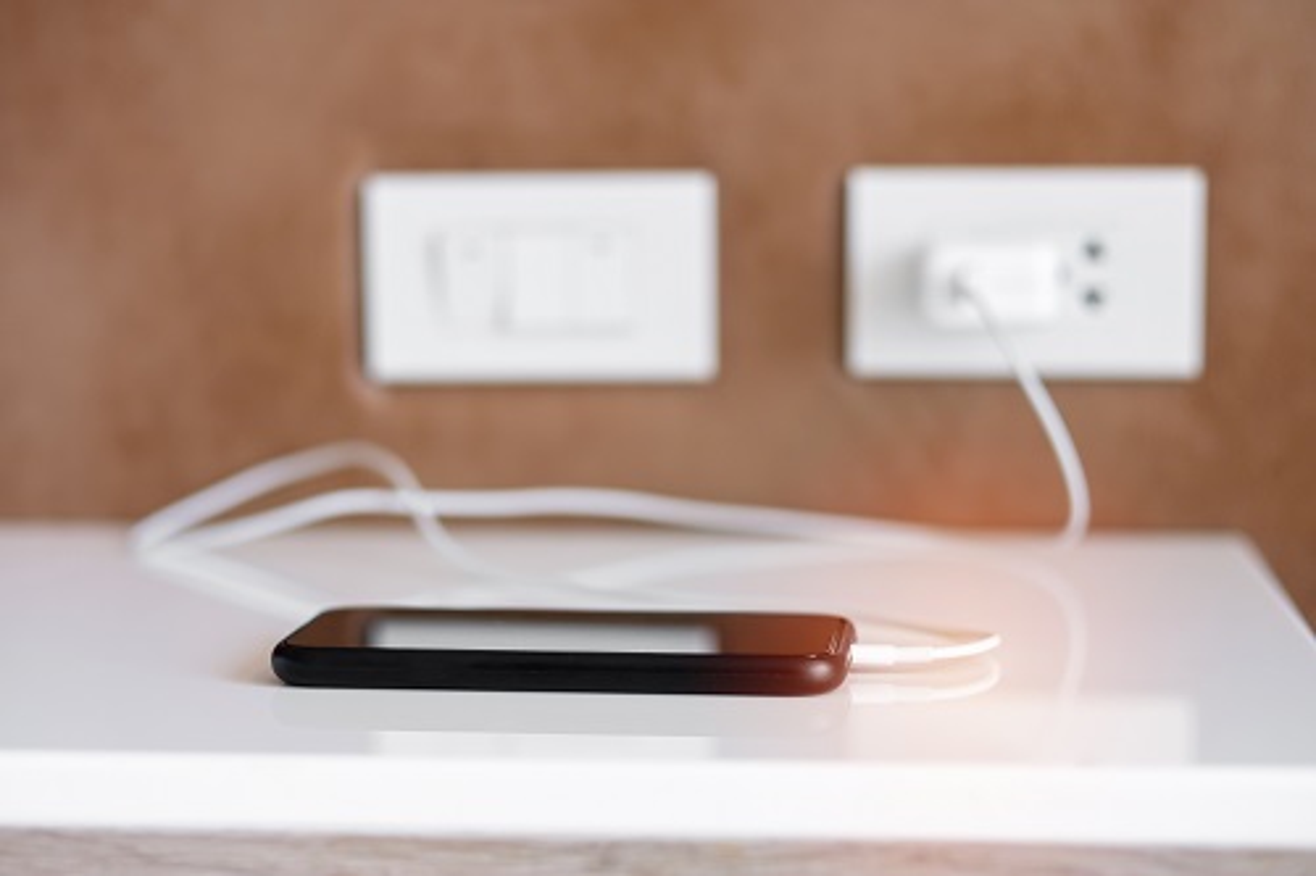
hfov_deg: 24.2
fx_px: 3069
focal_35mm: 84
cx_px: 658
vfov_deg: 16.3
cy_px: 438
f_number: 2
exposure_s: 1/90
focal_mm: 56
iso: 200
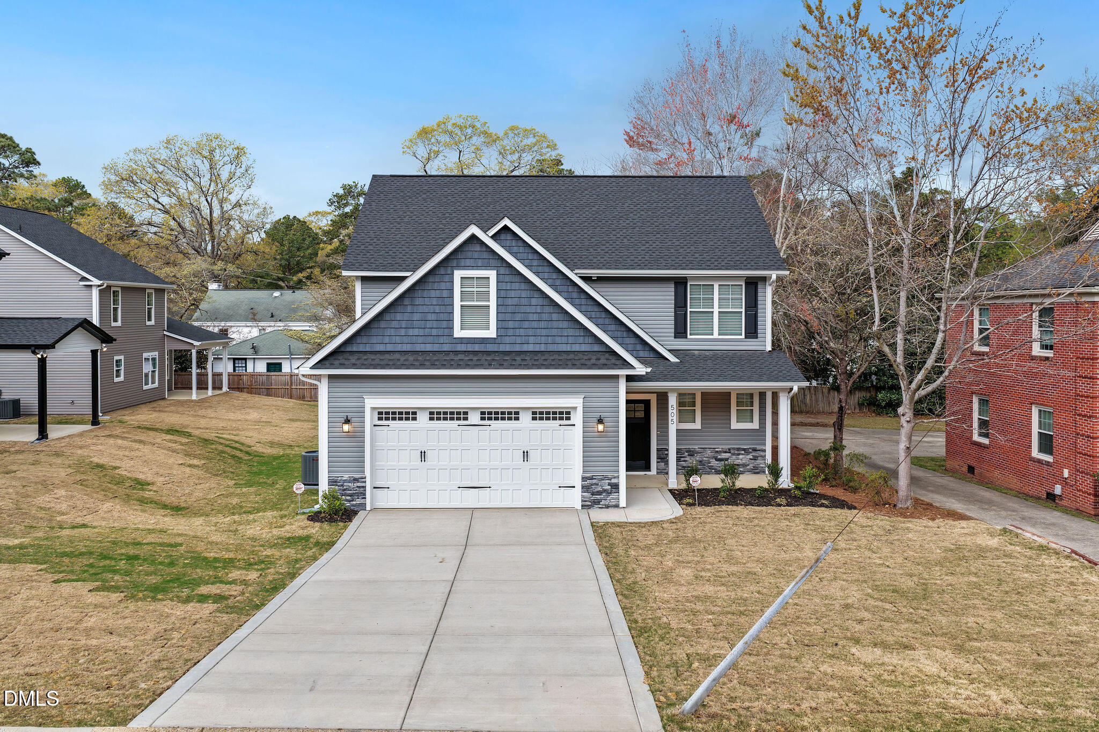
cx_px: 550
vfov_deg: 46.4
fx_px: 855
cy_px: 366
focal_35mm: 28
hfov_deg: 65.5
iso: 100
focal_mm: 14.45
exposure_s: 1/60
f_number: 2.8
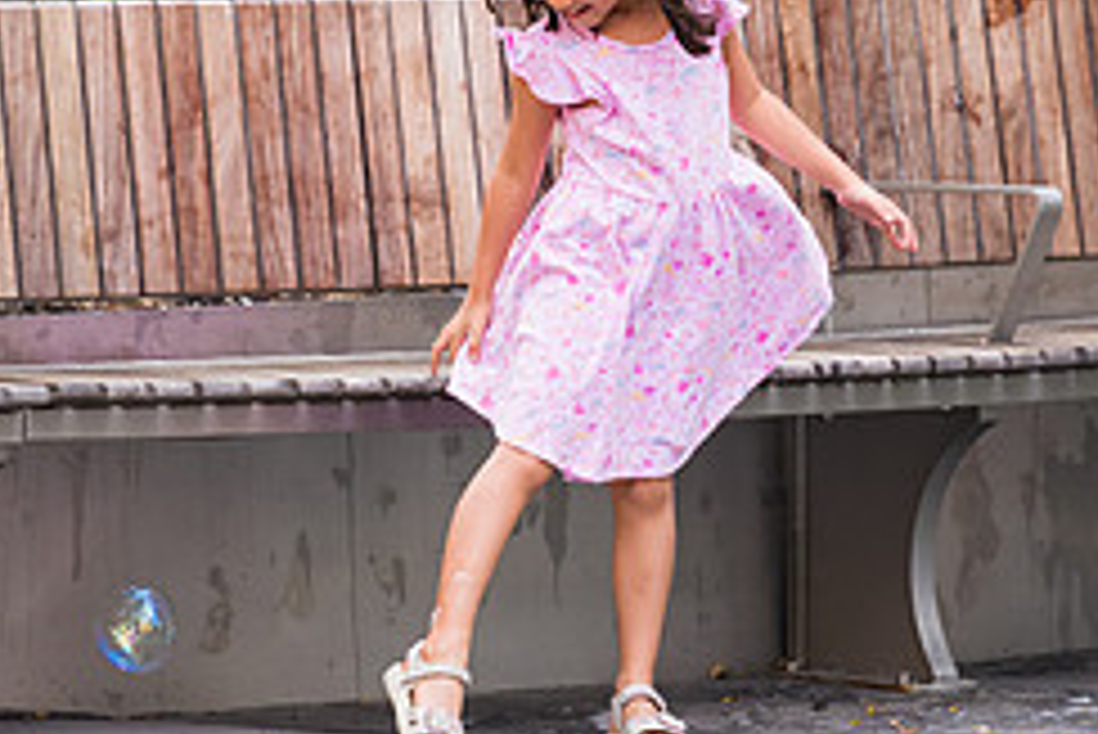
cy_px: 79
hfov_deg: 4.3
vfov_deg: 2.9
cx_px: 657
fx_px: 14526
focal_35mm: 476
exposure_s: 1/800
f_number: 3.2
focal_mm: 200
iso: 800
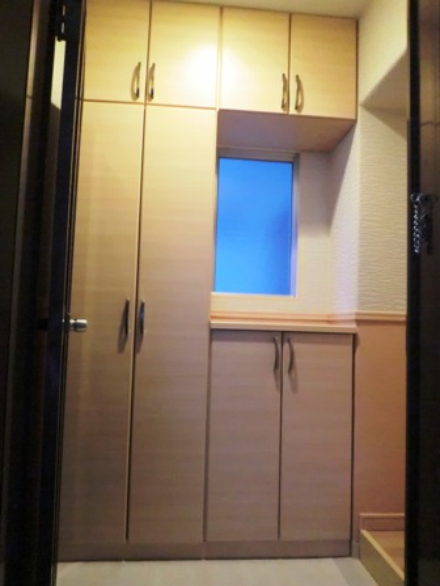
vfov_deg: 67.3
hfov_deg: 53.1
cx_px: 220
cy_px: 293
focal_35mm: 26
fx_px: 441
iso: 800
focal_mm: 4.7
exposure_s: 1/40
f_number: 2.8
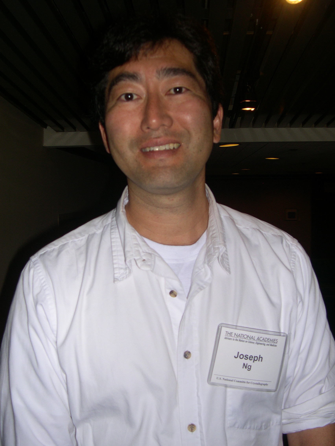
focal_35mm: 38
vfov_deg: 49.0
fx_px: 490
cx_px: 168
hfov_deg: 37.7
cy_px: 223
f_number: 2.8
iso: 100
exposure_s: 1/60
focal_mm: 8
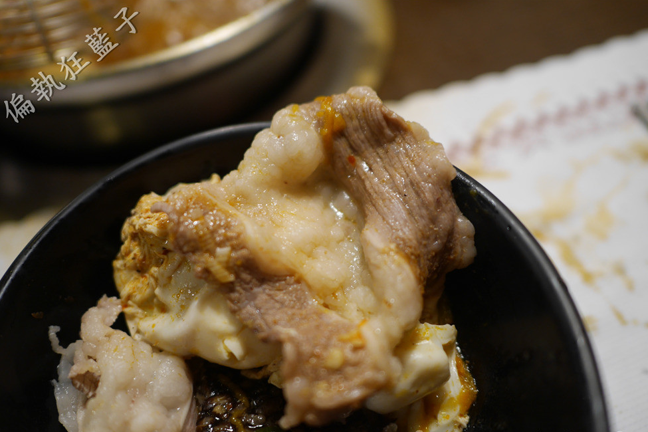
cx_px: 326
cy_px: 247
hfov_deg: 58.7
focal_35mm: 32
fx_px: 576
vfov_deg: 41.0
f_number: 1.7
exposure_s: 1/60
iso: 320
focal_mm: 15
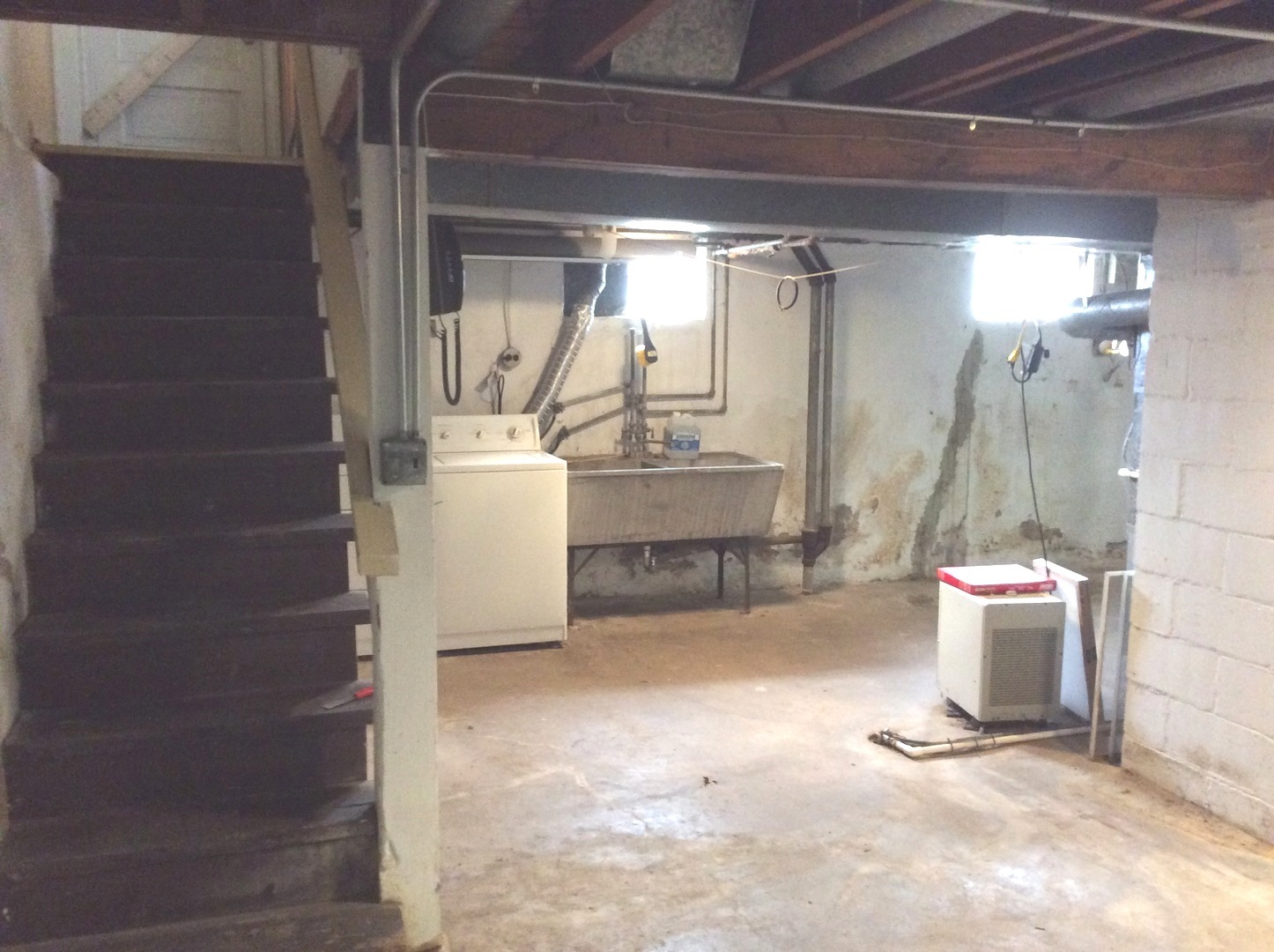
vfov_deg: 44.1
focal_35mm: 32
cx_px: 637
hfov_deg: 56.9
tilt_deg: -7.2
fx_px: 1176
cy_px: 476
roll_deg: +2.4
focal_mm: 3.3
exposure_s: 1/20
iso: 250
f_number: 2.4
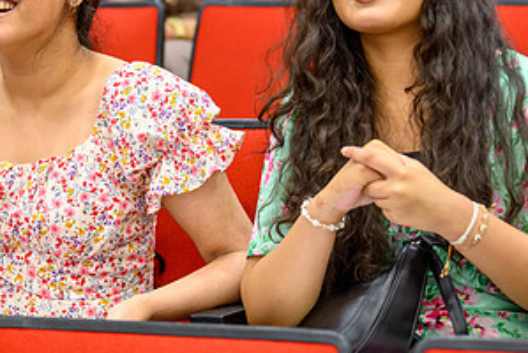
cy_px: 31
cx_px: 191
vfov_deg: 8.8
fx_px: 2275
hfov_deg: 13.2
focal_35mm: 155
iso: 2000
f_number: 2.8
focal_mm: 79
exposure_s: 1/200
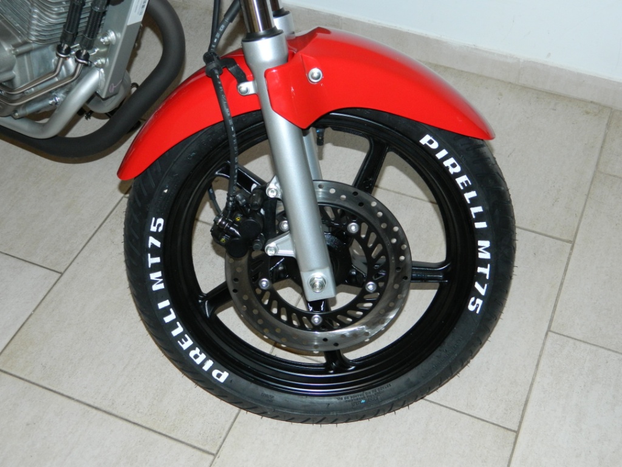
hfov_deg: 40.4
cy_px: 234
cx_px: 311
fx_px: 845
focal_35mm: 47
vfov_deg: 30.9
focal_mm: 8.4
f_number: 3.6
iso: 200
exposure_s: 1/30
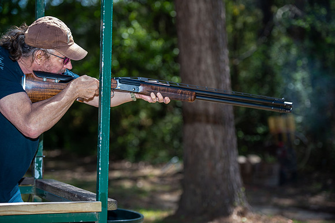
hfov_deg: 19.5
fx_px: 976
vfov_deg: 13.0
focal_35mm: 105
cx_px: 168
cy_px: 112
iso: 50
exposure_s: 1/200
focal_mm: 105
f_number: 2.8
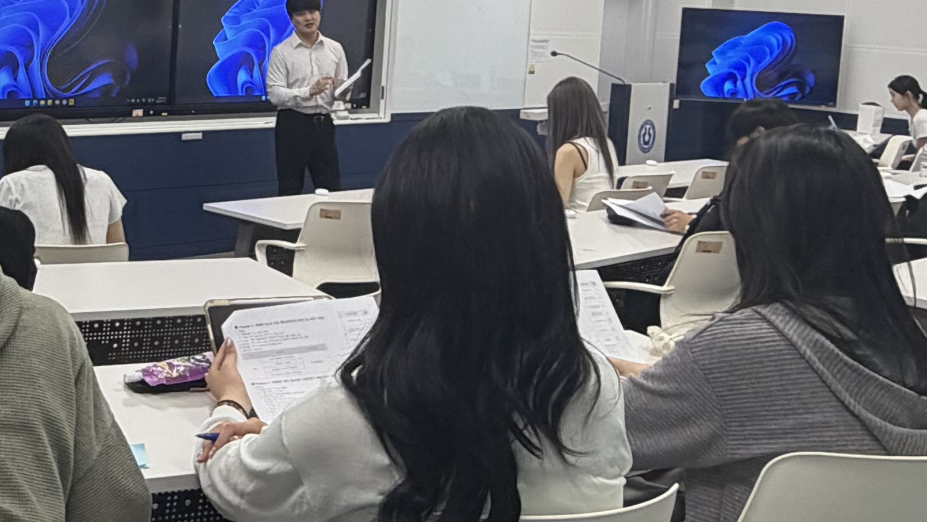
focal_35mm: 54
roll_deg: -3.0
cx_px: 116
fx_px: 1328
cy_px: 71
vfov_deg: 21.8
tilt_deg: -5.5
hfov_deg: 36.4
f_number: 2.2
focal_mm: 2.22
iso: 160
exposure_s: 1/120
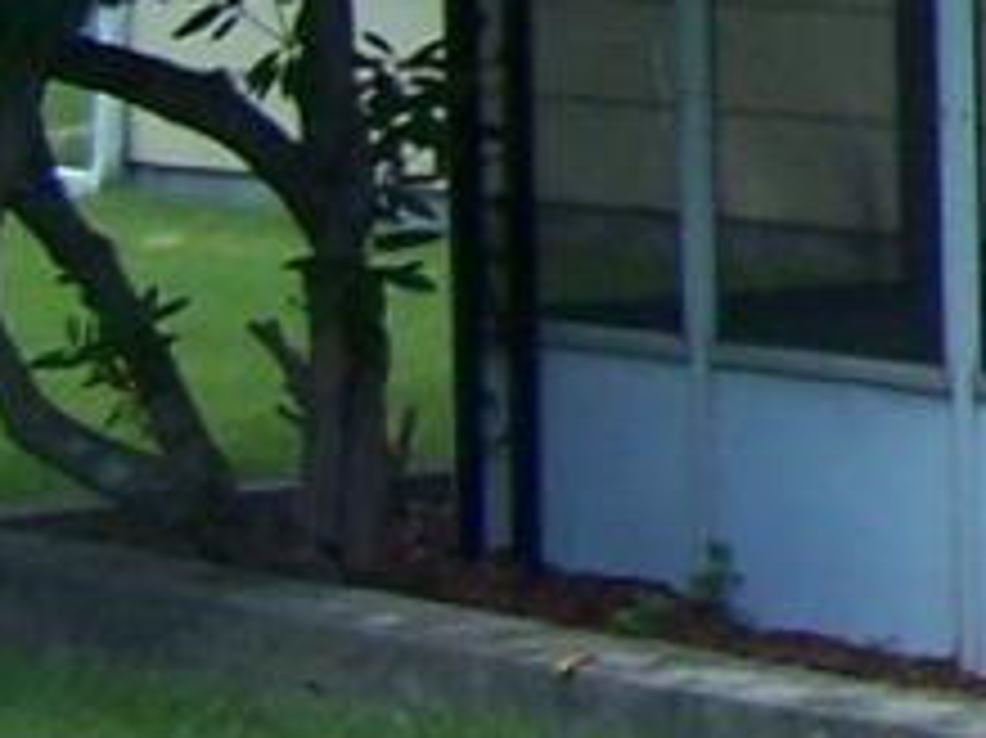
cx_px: 3053
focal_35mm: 250
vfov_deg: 5.8
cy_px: -716
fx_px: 7117
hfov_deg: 7.0
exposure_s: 1/500
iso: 80
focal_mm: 6.3
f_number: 2.8
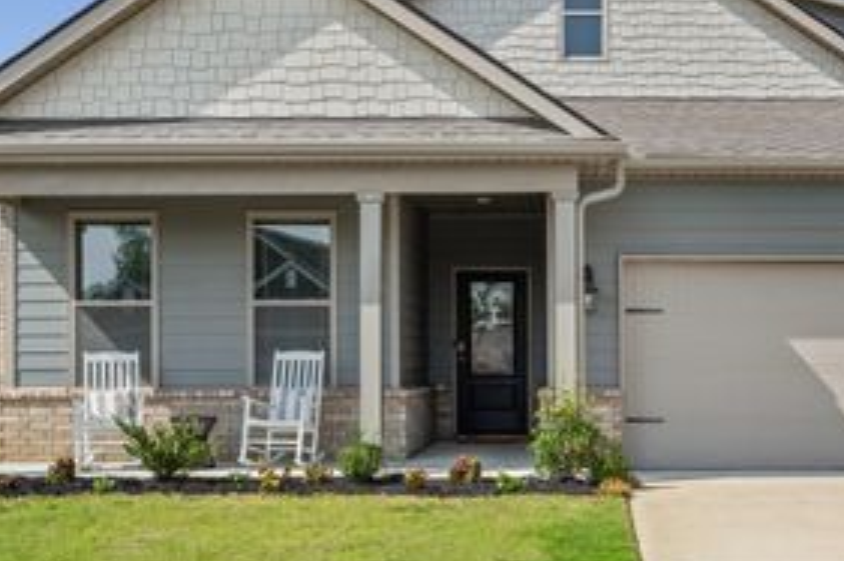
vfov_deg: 23.6
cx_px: 556
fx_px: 1335
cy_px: 188
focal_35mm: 57
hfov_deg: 34.8
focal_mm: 32
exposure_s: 1/1000
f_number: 8
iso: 1000
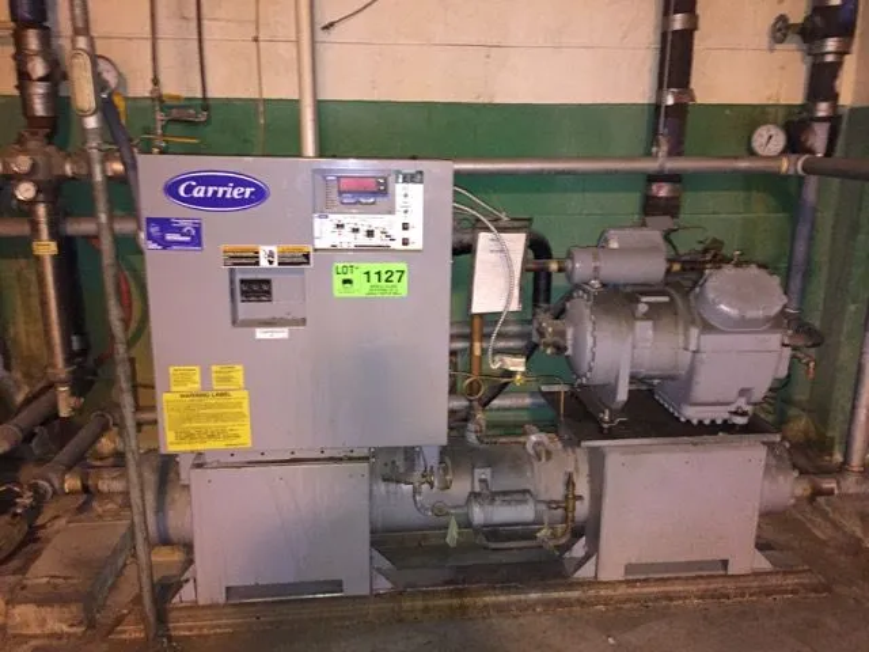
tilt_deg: -15.8
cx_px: 434
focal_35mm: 29
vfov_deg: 48.2
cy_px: 326
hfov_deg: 61.7
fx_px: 728
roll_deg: -1.8
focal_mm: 4.15
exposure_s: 1/16
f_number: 2.2
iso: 320
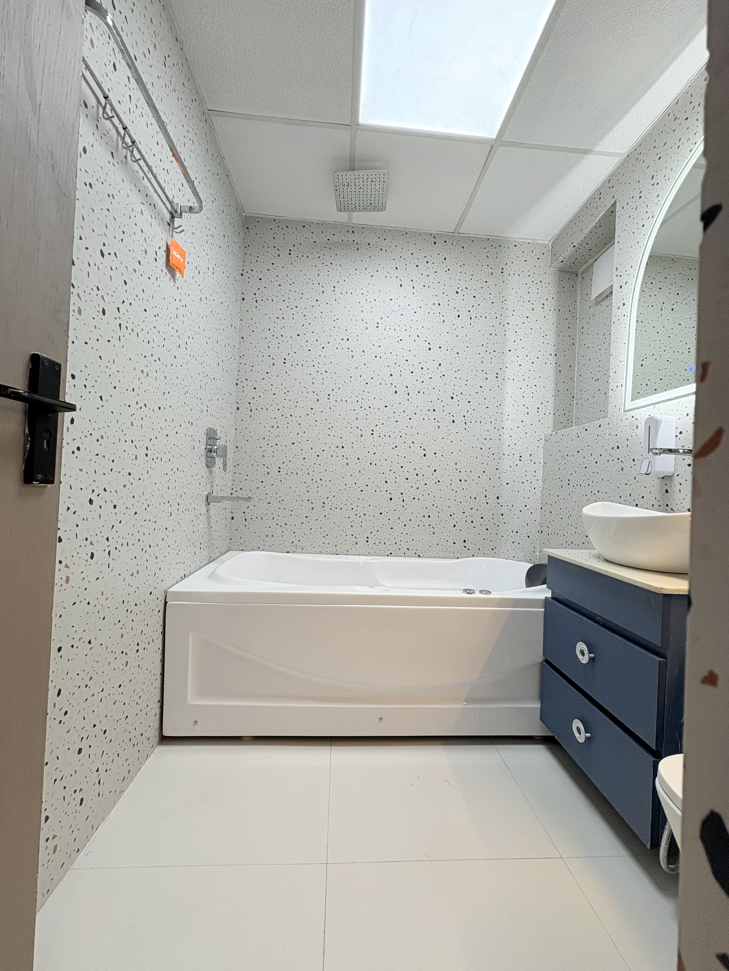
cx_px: 364
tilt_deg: +1.4
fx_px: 393
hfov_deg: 85.7
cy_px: 486
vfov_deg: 102.1
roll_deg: -3.2
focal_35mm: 14
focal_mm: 2.22
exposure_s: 1/100
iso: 80
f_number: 2.2
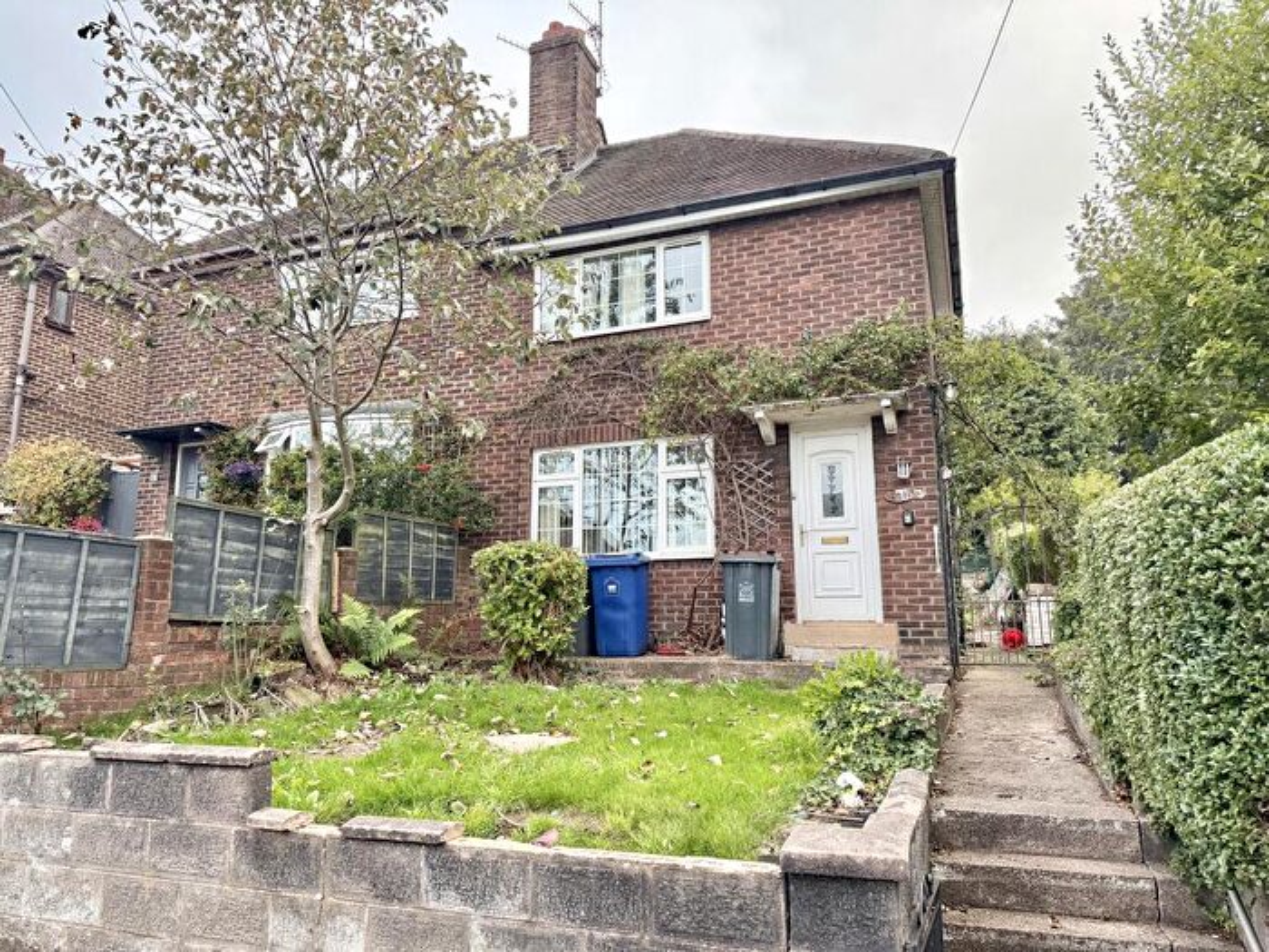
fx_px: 880
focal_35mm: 24
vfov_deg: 56.8
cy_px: 476
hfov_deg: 71.6
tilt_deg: +10.8
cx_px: 634
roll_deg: +0.1
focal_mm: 6.76
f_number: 1.78
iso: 200
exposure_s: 1/206
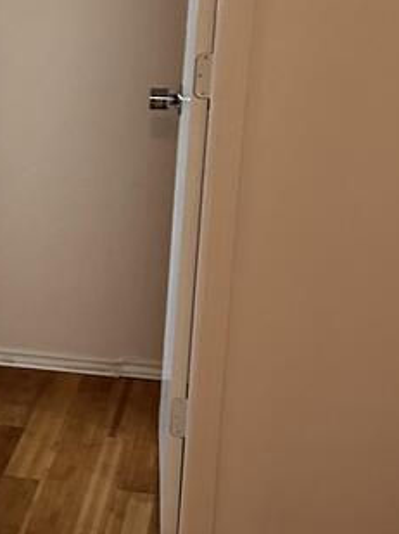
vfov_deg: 23.3
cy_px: 280
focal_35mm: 84
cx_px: -10
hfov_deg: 17.1
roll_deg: -2.7
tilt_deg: -16.6
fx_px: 1294
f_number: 1.78
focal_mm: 6.86
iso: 640
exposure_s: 1/60
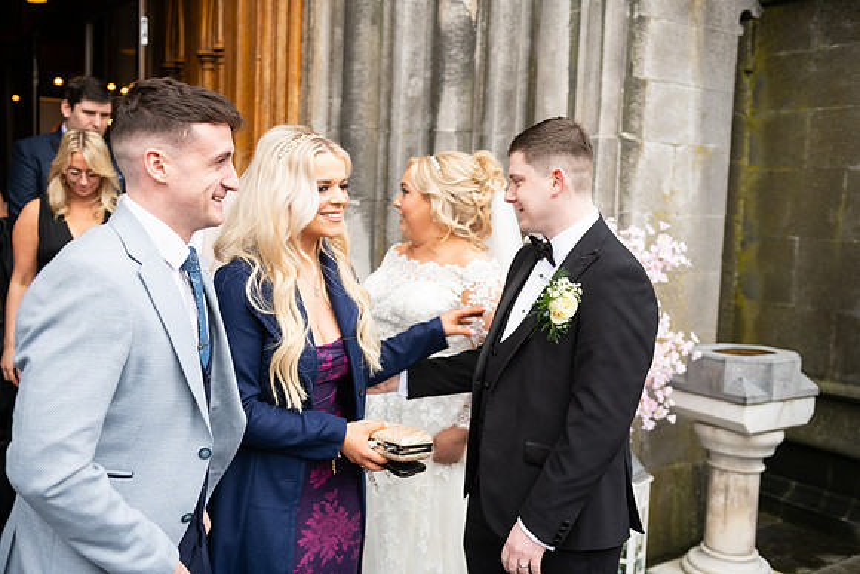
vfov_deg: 36.9
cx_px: 430
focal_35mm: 36
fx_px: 860
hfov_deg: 53.1
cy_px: 287
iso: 125
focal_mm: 36
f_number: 3.5
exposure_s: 1/160
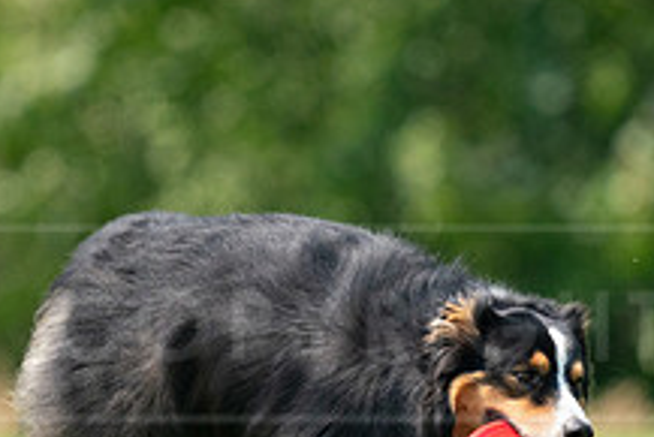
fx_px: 27158
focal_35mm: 1494
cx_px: 253
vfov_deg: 0.9
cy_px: 375
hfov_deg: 1.4
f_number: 6.3
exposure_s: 1/4000
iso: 2000
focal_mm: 559
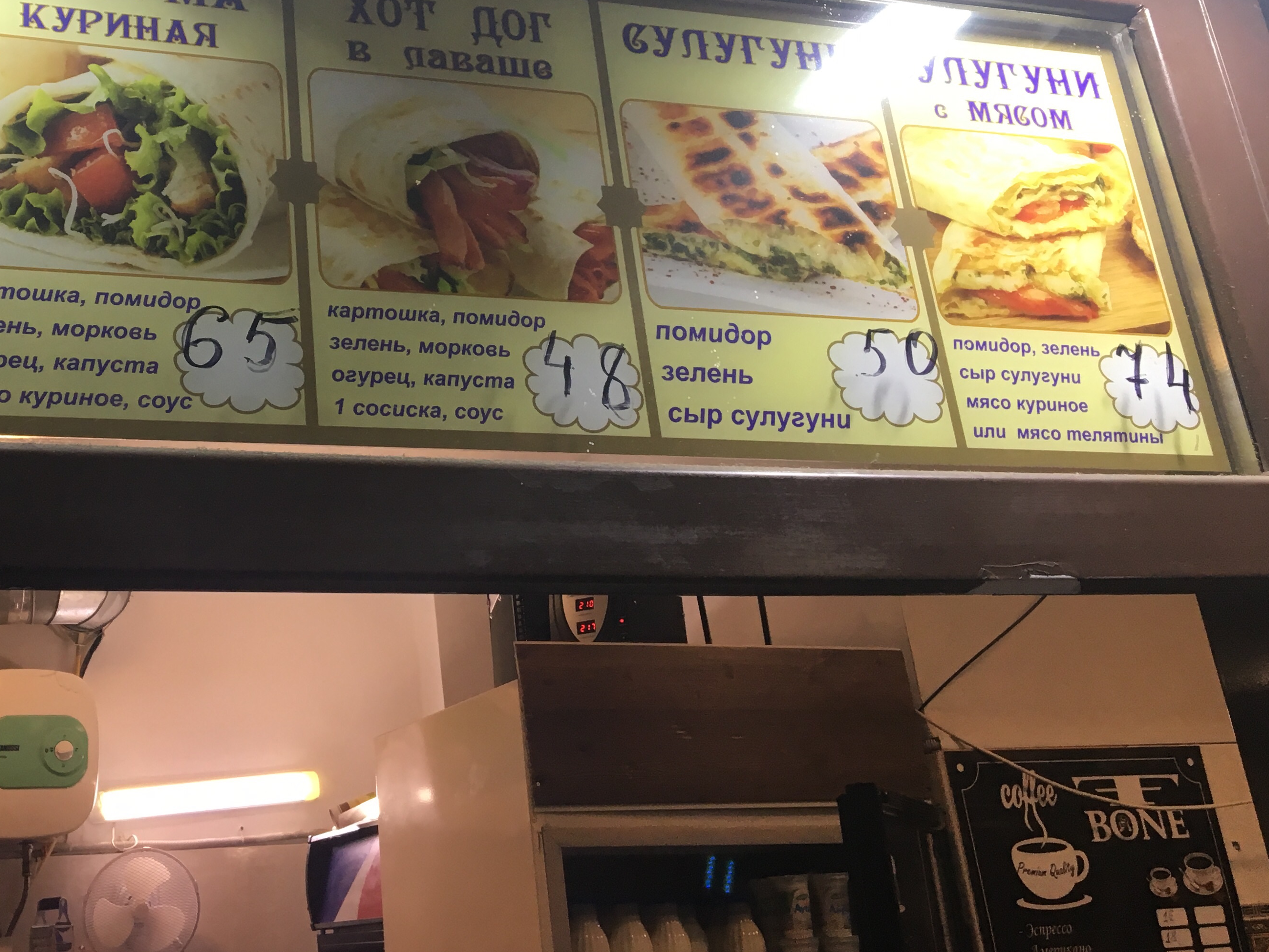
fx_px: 1613
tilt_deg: +24.9
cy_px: 252
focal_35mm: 44
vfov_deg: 32.3
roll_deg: +3.6
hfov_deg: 41.7
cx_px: 326
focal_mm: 4.15
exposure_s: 1/33
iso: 40
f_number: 2.2
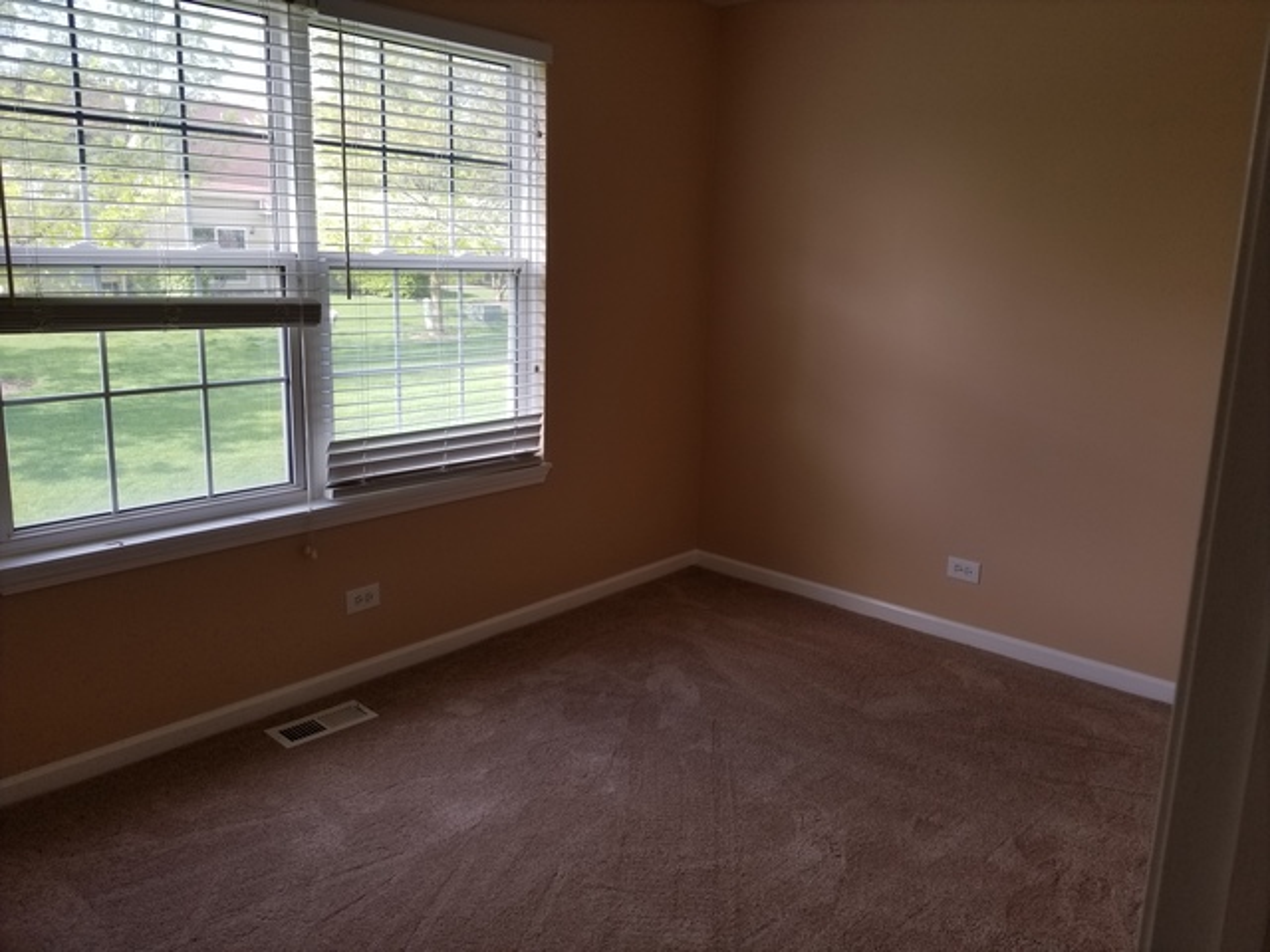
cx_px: 635
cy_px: 476
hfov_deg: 67.3
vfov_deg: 53.1
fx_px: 954
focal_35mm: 26
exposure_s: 1/165
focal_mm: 4.25
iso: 50
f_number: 1.7
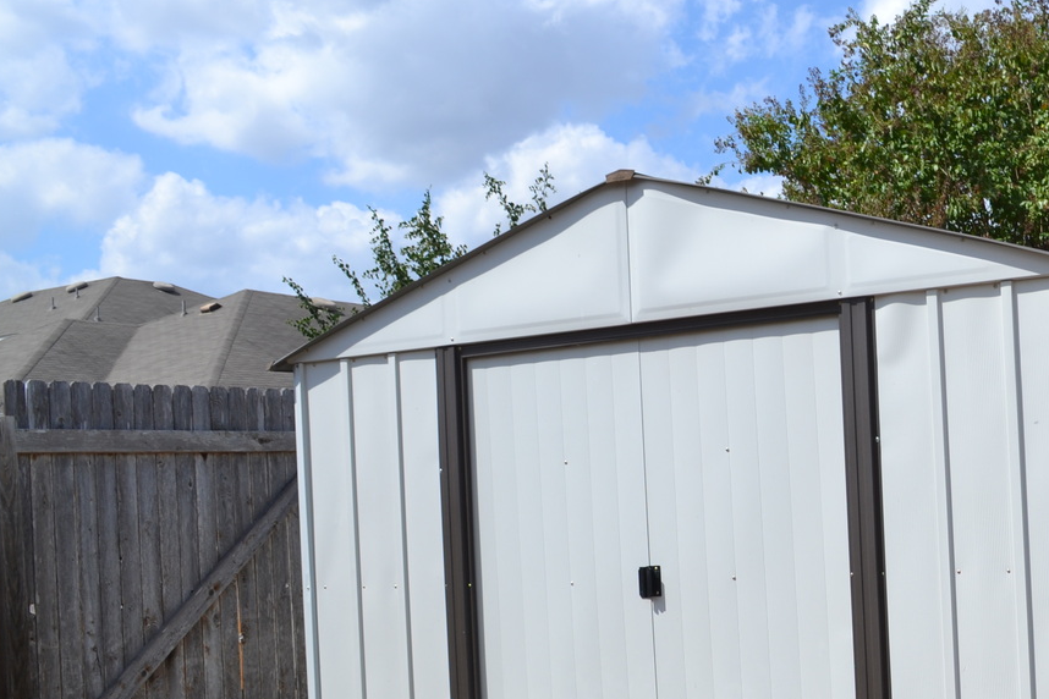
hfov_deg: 36.6
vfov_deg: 26.4
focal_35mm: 51
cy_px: 448
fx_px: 1486
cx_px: 935
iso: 100
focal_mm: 18
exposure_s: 1/250
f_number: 8
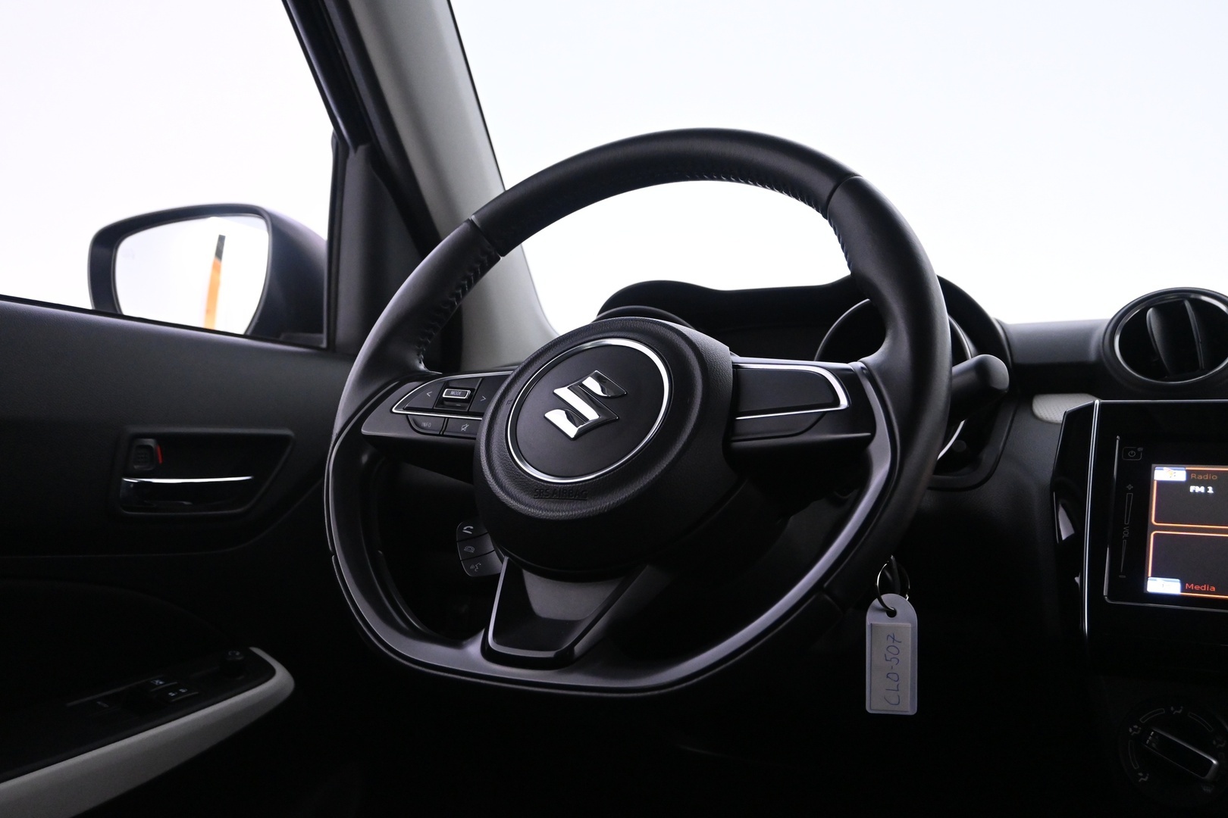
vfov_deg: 41.7
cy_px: 409
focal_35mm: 32
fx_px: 1074
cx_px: 614
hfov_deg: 59.5
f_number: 4
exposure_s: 1/40
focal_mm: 21
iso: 3200
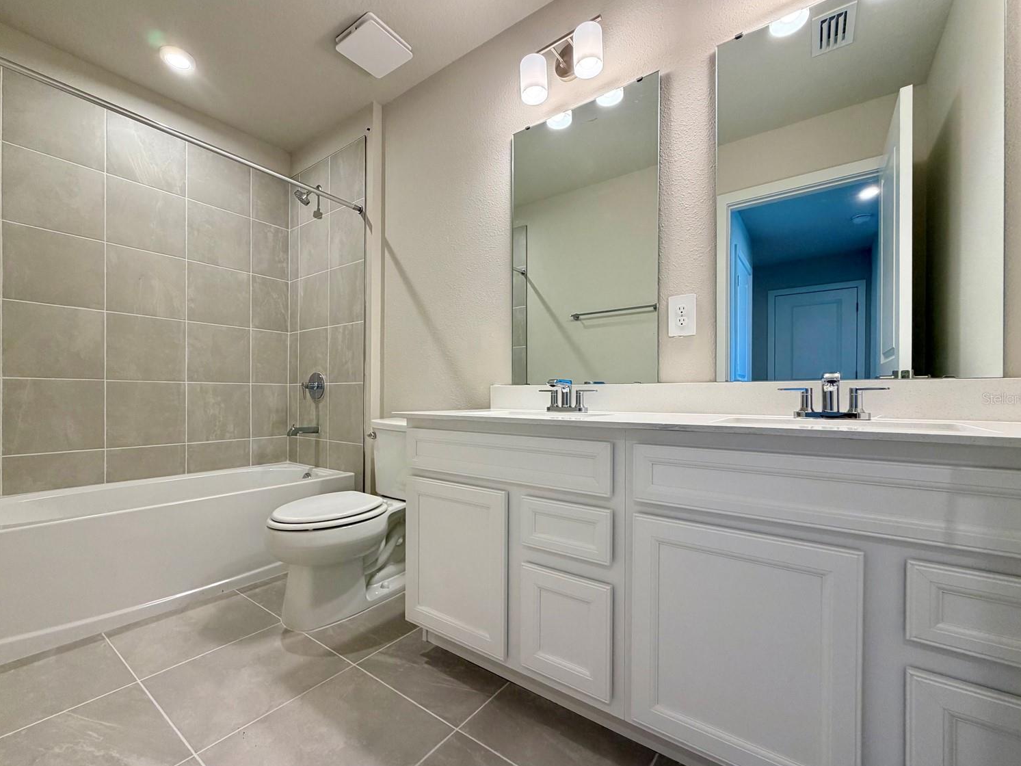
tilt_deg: +0.2
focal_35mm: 15
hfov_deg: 98.2
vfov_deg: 81.7
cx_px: 500
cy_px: 398
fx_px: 442
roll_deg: +0.2
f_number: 2.2
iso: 160
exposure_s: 1/60
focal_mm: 2.22
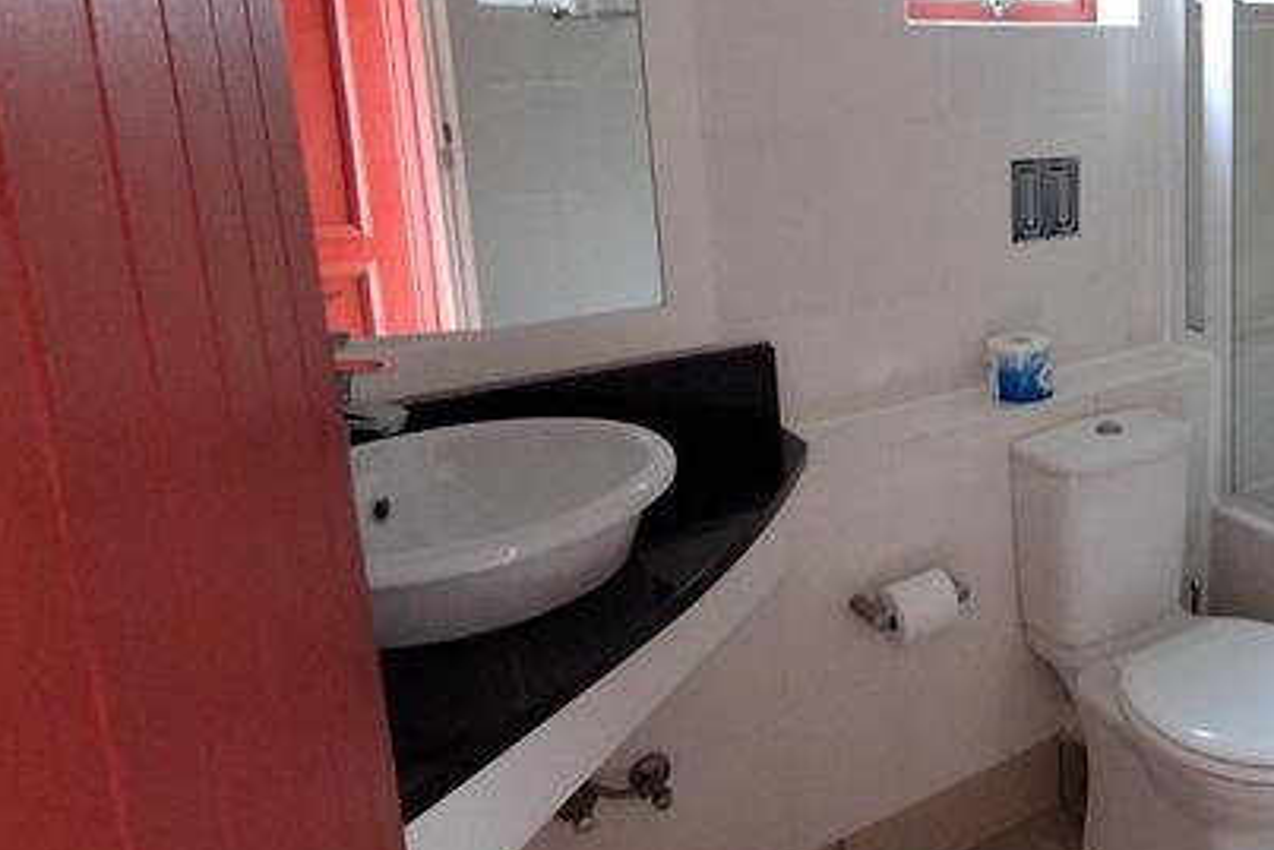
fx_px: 1168
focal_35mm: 33
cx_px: 1182
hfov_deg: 49.8
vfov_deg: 39.1
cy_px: 228
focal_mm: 1.64
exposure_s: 1/33
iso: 400
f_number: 2.2
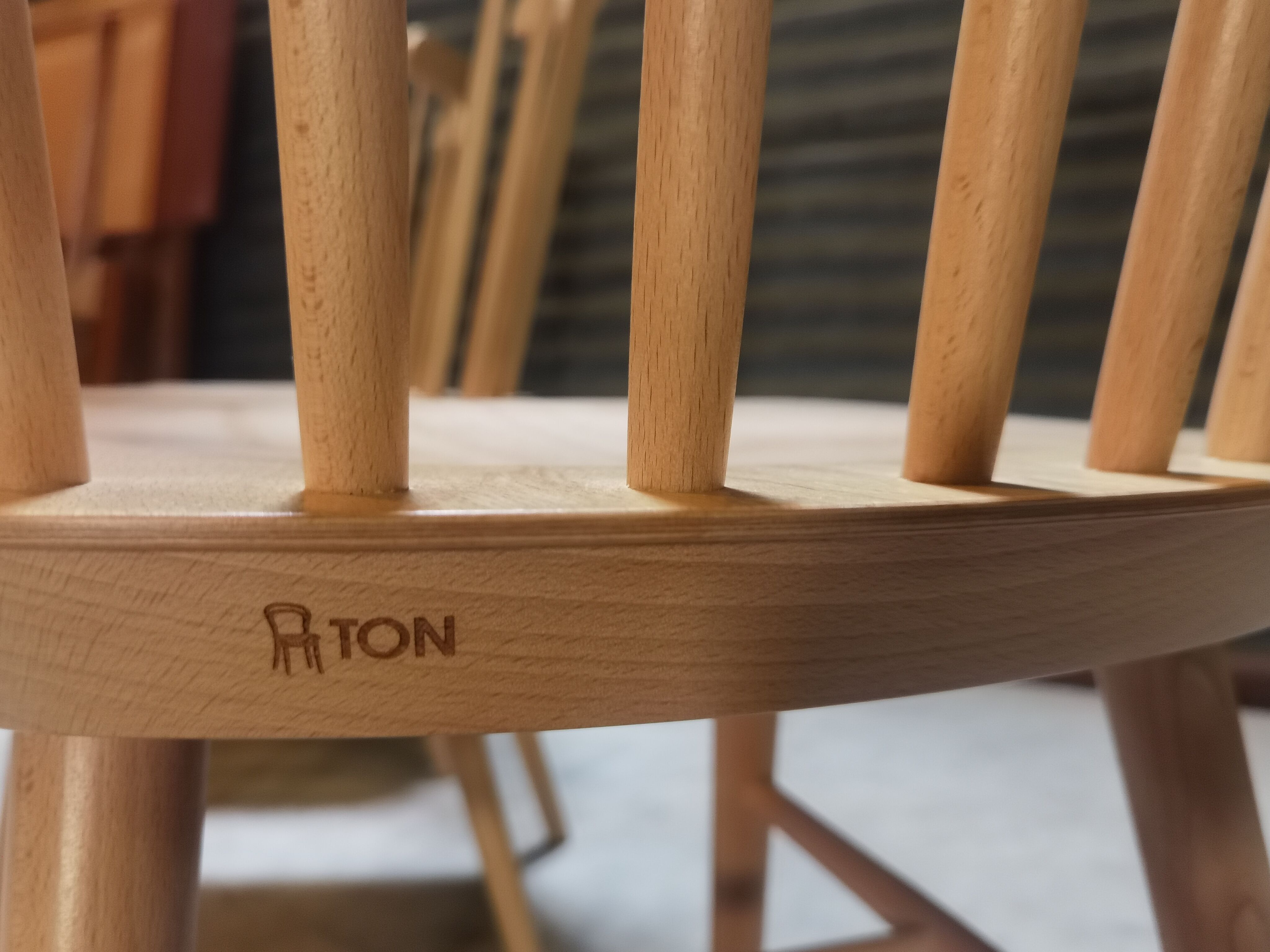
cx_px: 635
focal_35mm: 29
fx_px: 1064
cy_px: 476
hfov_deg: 61.7
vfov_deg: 48.2
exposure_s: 1/50
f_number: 1.9
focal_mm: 6.71
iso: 200
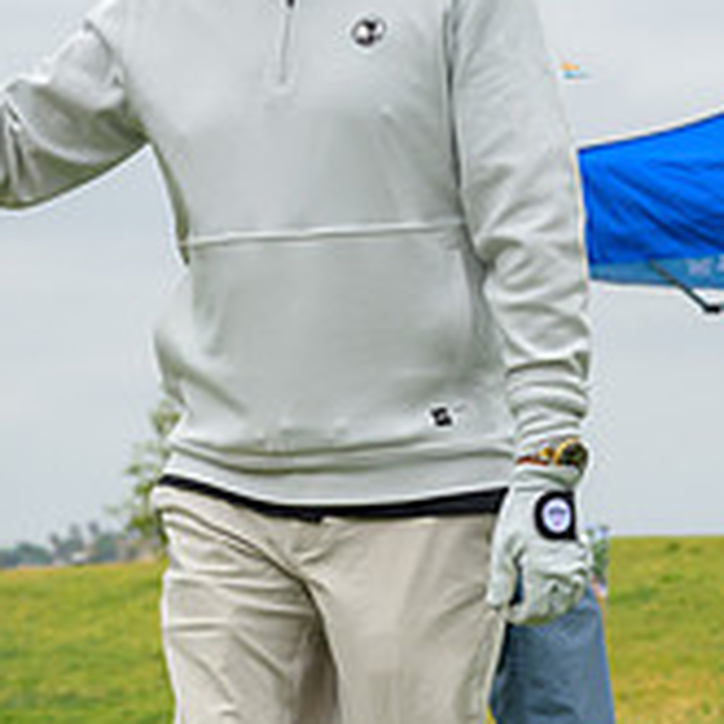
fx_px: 3952
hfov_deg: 10.5
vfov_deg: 10.5
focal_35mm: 167
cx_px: 202
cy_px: 265
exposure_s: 1/5000
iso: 800
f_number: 4
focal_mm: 56
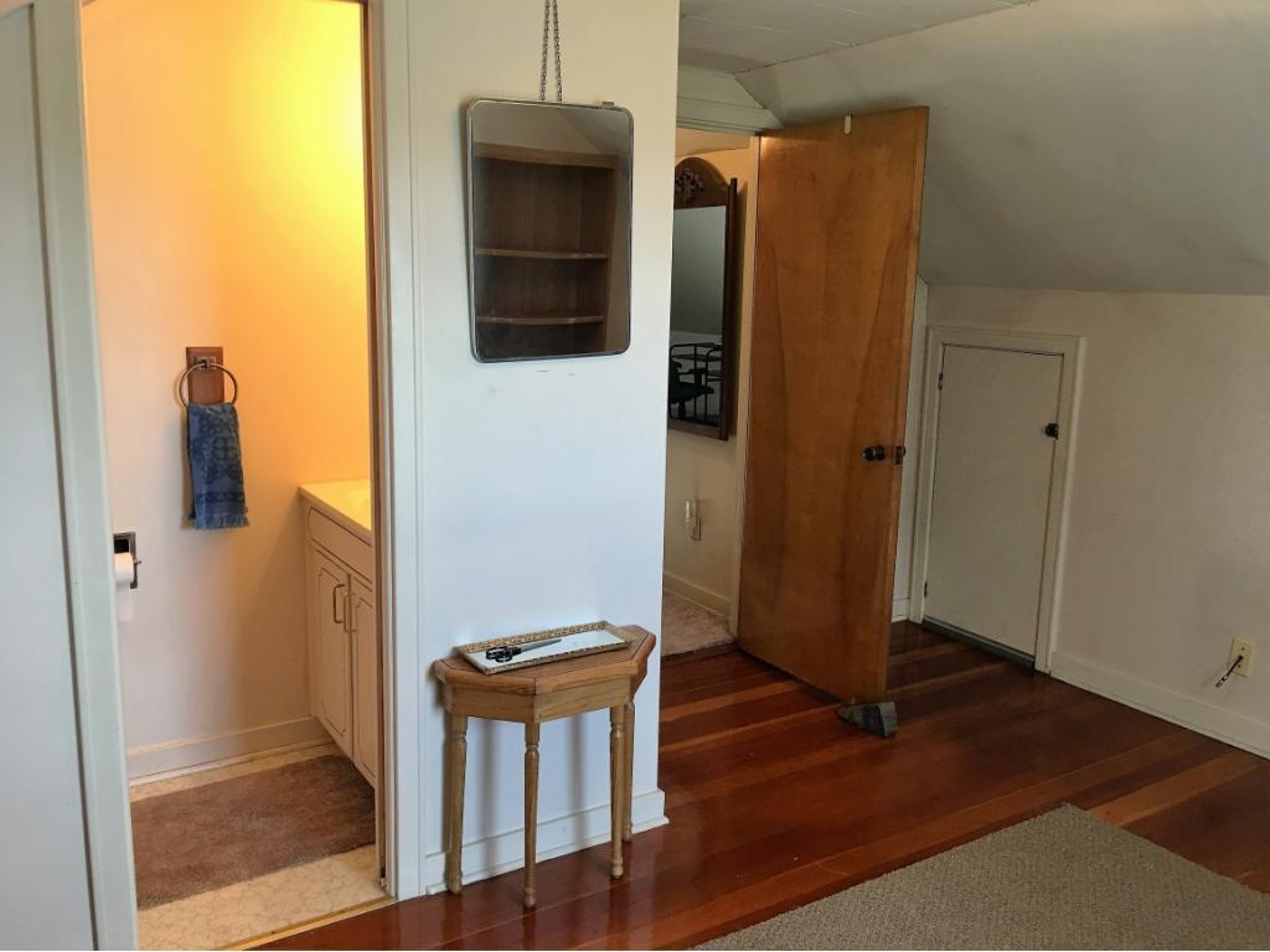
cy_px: 476
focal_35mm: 29
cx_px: 635
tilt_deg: -9.8
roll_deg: -1.5
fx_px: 1064
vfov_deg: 48.2
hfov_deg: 61.7
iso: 32
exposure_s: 1/15
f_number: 2.2
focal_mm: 4.15
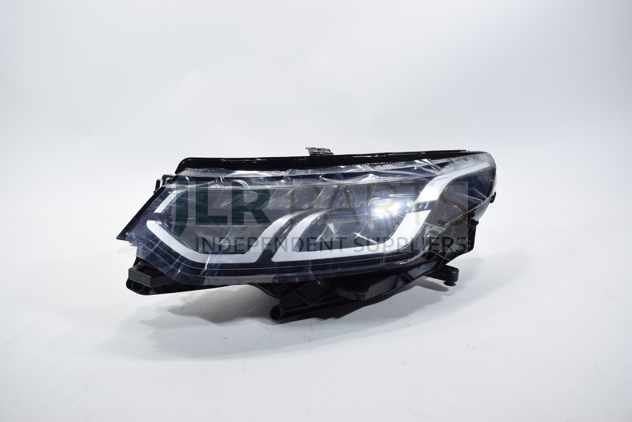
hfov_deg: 61.9
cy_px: 211
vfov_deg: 43.6
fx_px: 527
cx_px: 316
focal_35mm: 30
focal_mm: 20
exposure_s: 1/250
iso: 400
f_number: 5.6
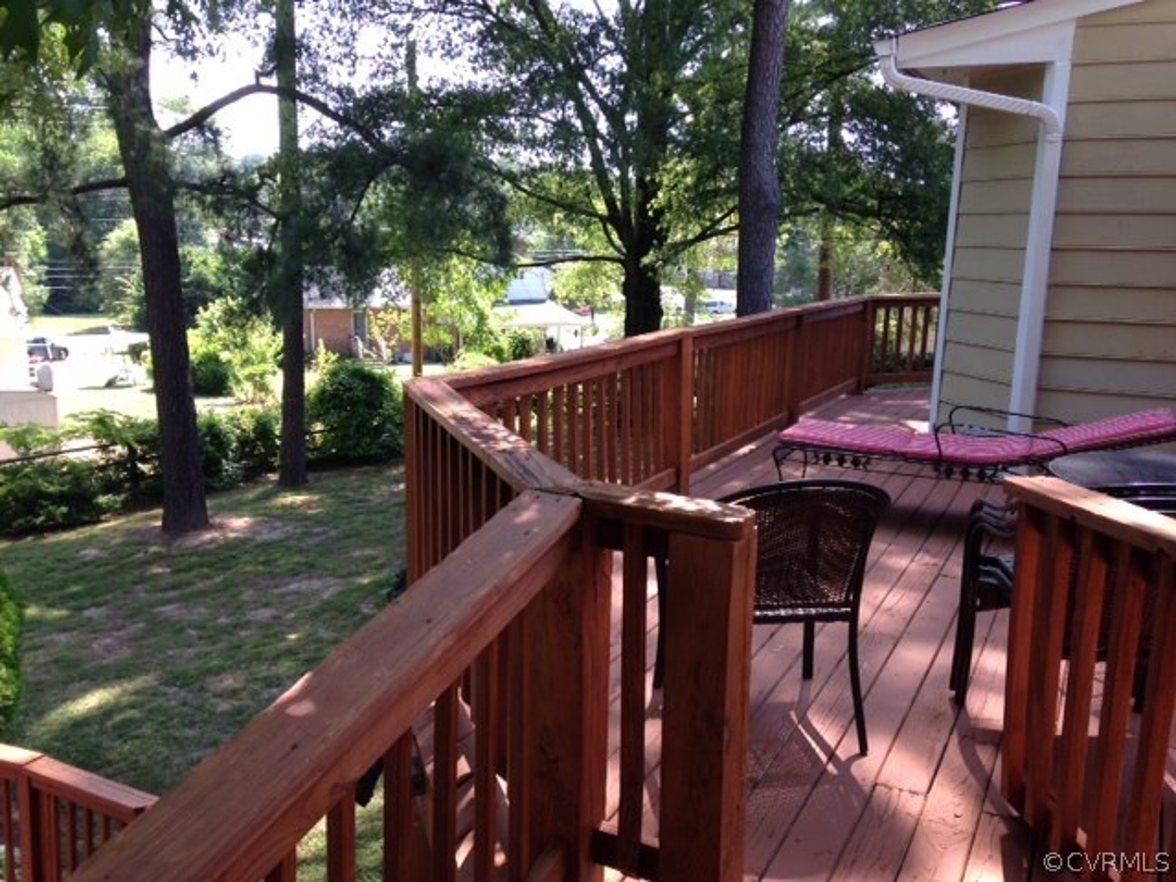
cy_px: 441
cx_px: 588
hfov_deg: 55.4
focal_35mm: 33
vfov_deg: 42.9
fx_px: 1121
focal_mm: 4.12
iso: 50
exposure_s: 1/154
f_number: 2.4
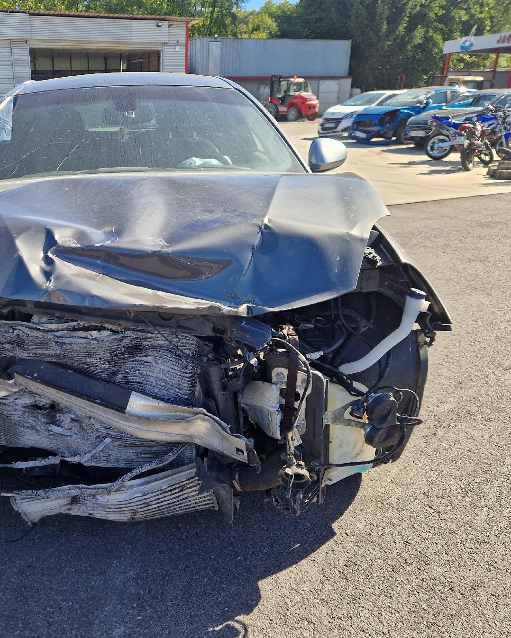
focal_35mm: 30
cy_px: 319
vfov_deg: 58.8
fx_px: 567
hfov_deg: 46.8
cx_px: 129
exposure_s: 1/588
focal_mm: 5.4
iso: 50
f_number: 1.8
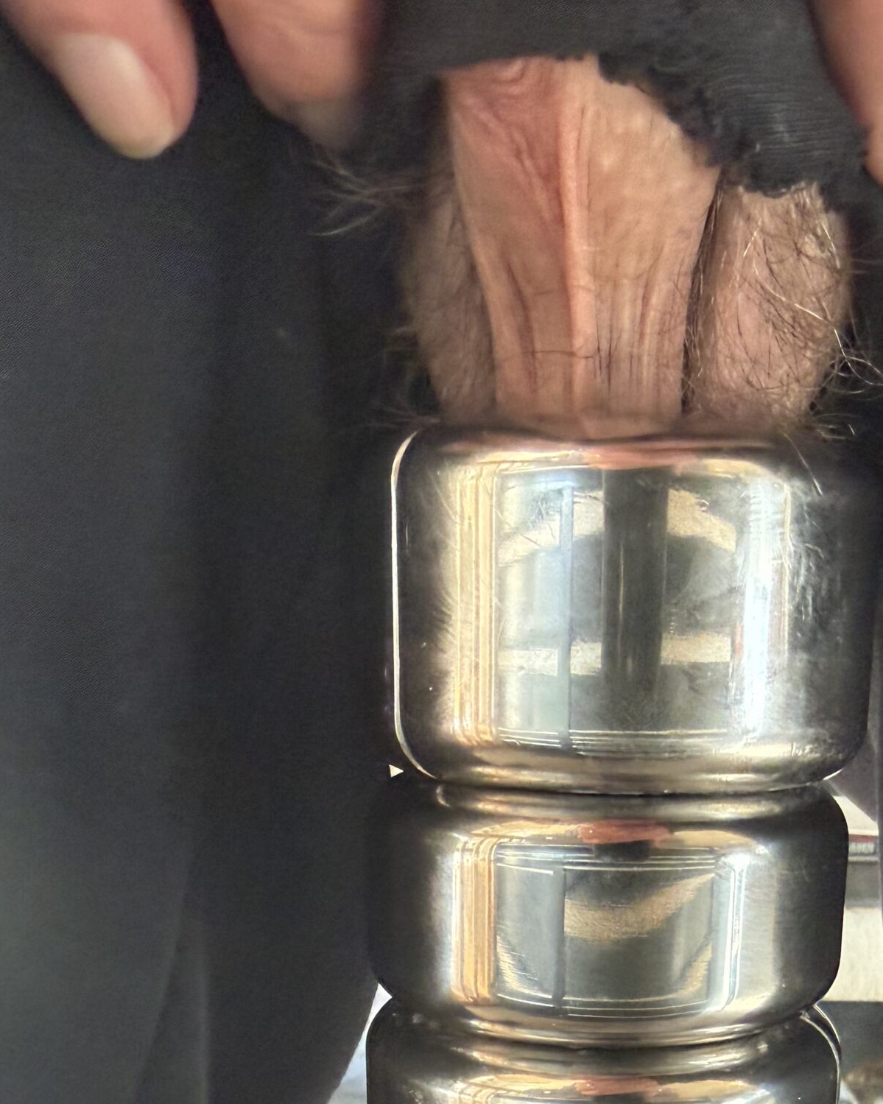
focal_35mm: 40
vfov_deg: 43.2
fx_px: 1307
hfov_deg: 36.7
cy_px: 915
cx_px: 622
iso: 400
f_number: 2.2
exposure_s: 1/60
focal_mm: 2.22
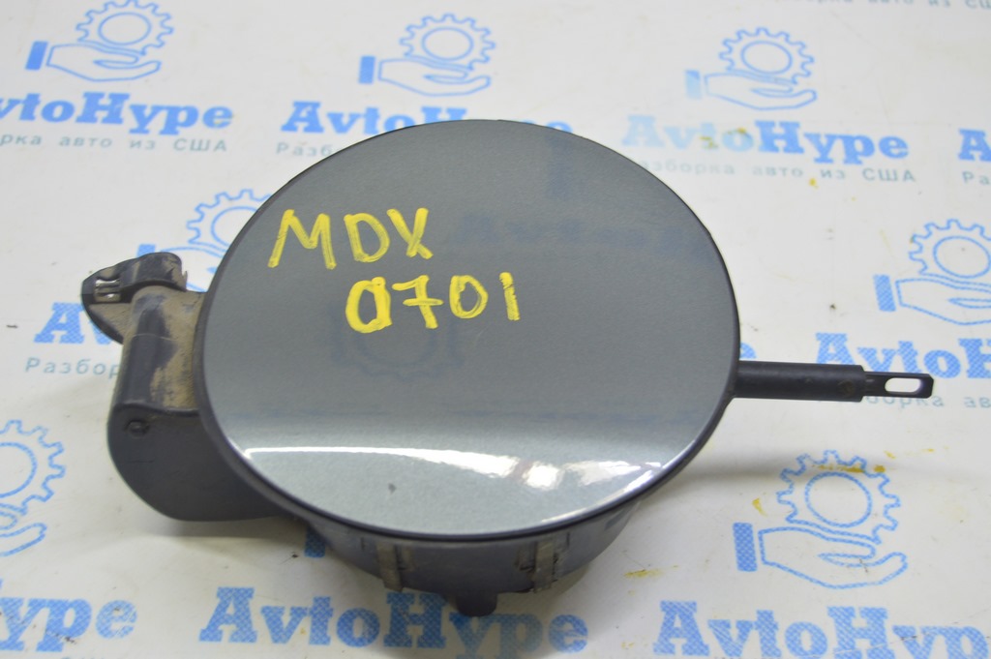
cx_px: 496
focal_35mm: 52
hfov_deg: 37.9
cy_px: 330
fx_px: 1444
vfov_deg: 25.7
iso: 400
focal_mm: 35
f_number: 5.6
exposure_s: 1/20
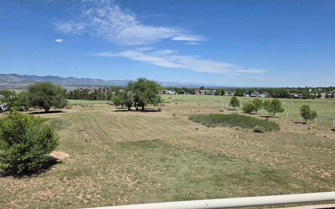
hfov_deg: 72.5
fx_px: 228
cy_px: 120
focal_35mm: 25
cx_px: 172
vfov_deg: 49.1
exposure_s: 1/7944
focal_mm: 6.3
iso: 64
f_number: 1.7
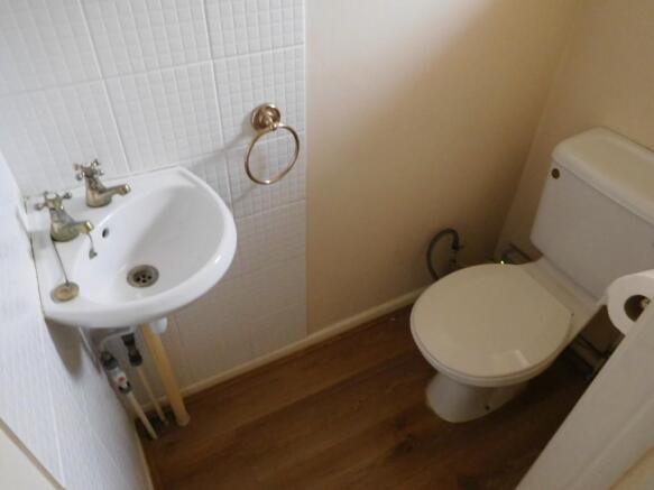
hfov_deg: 69.4
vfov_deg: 54.9
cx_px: 327
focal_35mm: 25
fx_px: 472
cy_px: 245
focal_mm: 4.5
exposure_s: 1/8
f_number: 3.4
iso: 640
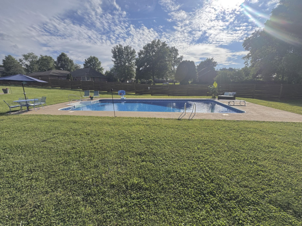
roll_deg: +0.6
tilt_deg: -14.3
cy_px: 113
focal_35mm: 14
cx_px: 151
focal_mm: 2.22
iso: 50
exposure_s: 1/1160
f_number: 2.2
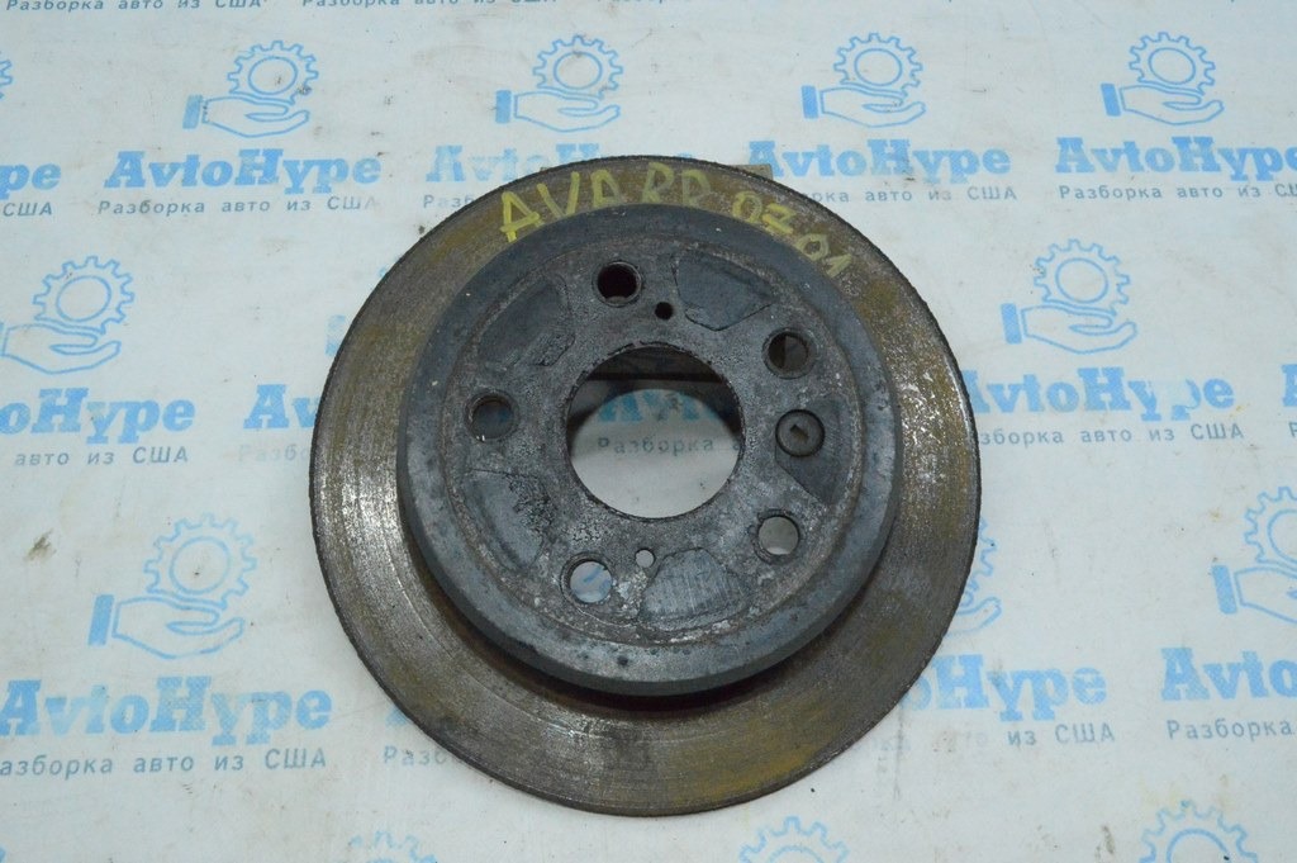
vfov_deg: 41.6
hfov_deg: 59.5
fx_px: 1134
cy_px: 432
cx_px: 648
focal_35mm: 32
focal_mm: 21
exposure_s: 1/200
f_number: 16
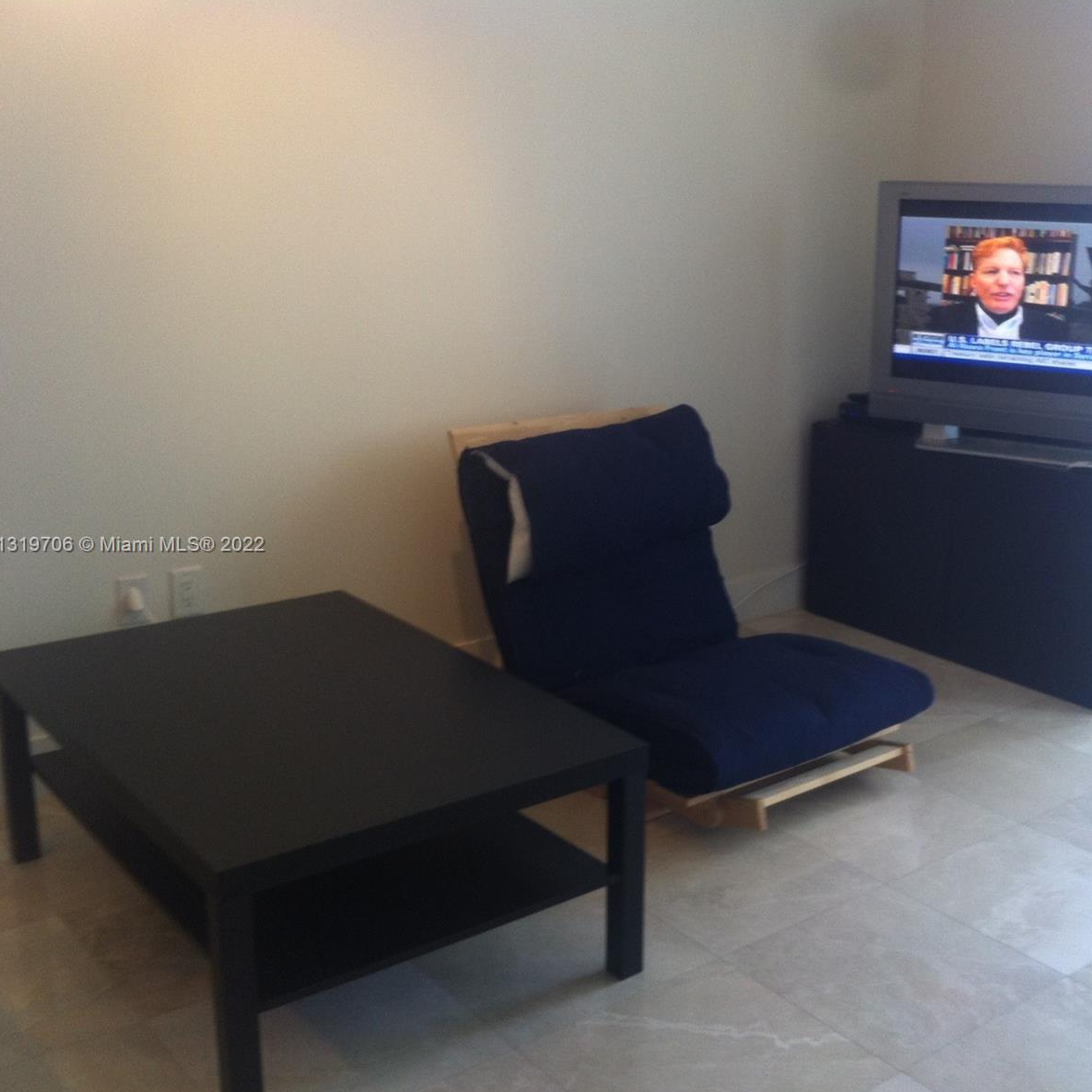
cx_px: 710
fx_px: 1499
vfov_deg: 40.0
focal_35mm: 42
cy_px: 546
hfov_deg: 39.6
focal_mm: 3.85
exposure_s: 1/20
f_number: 2.8
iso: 80
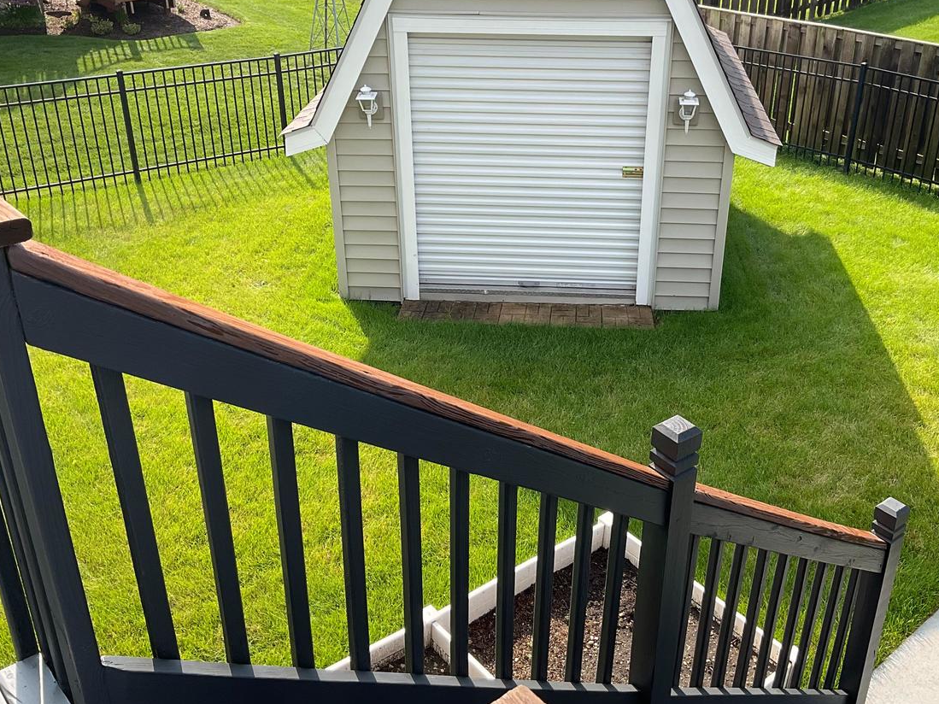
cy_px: 300
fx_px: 1031
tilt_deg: -28.0
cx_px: 527
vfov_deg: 37.6
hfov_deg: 48.9
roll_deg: +0.4
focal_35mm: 38
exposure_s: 1/869
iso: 16
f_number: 1.8
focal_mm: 3
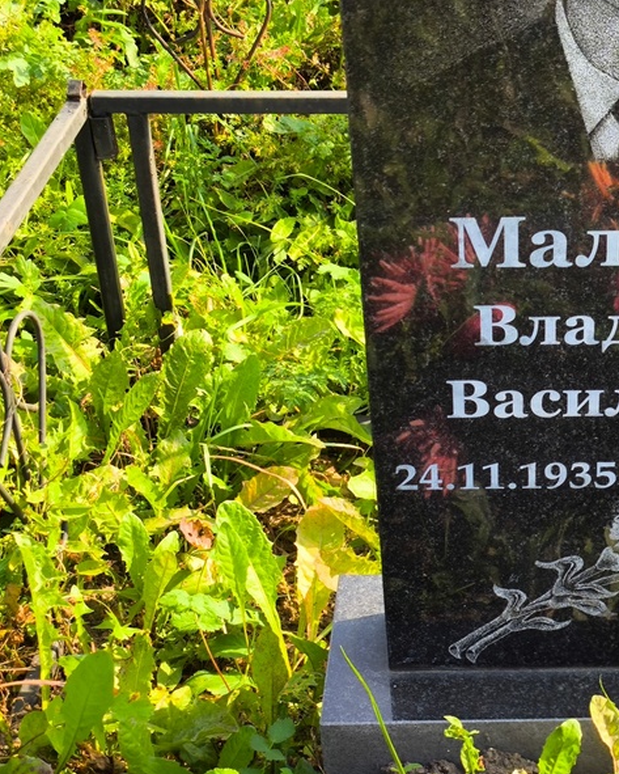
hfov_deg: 22.8
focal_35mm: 66
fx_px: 1511
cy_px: 389
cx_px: 494
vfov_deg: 28.7
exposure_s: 1/364
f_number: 1.7
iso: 50
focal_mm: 4.71
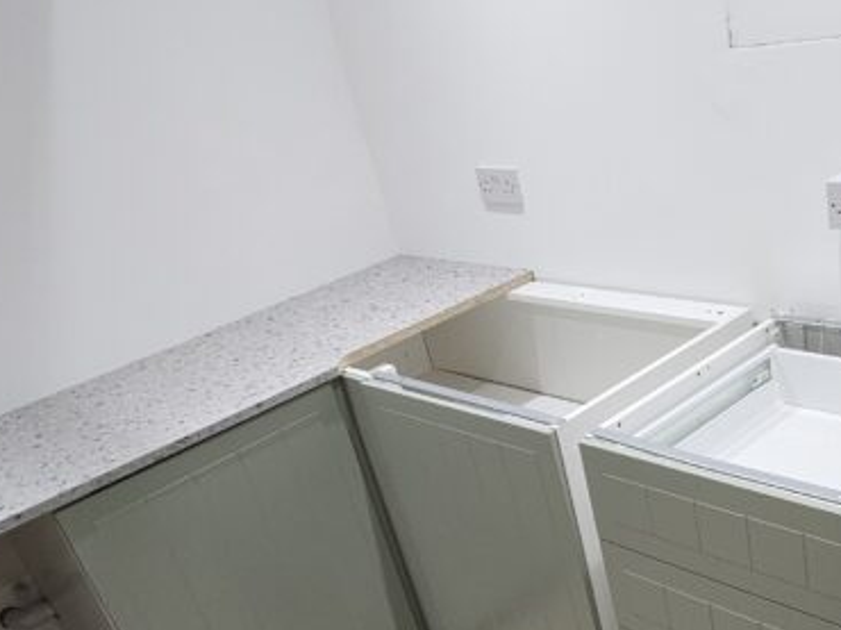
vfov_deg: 38.7
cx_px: 621
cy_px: 466
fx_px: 874
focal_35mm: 36
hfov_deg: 49.5
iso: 125
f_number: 2.2
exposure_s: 1/70.8
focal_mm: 2.2
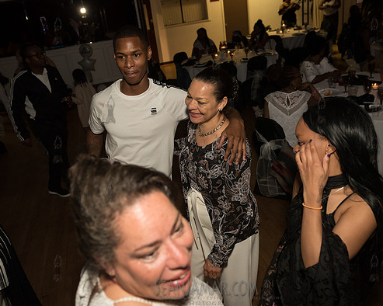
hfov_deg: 58.8
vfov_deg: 48.4
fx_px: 340
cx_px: 186
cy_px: 137
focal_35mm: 30
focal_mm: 24
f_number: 3.5
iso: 2000
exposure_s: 1/400
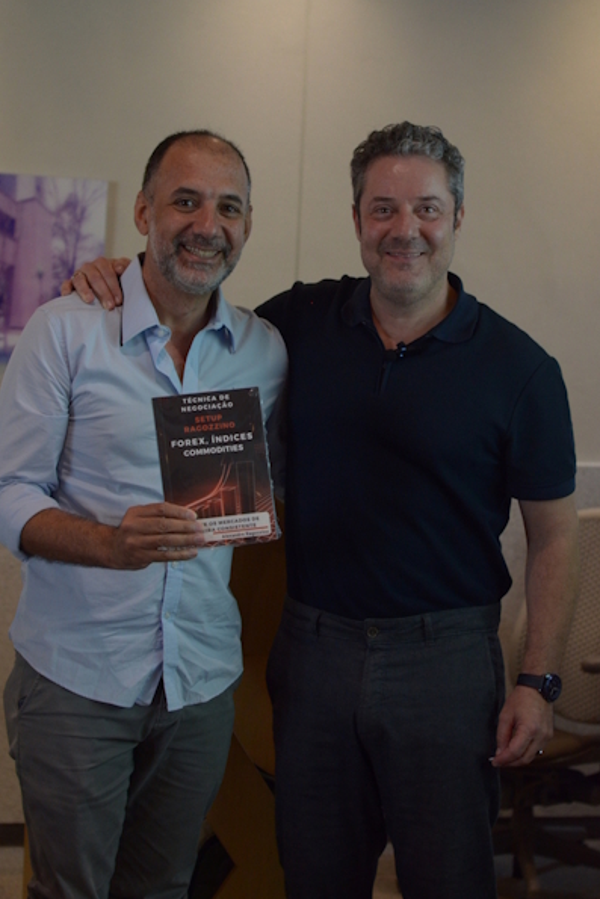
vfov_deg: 26.6
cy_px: 452
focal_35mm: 76
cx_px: 301
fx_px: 1899
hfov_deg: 18.0
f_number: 3.2
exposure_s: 1/100
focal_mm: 50
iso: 1250
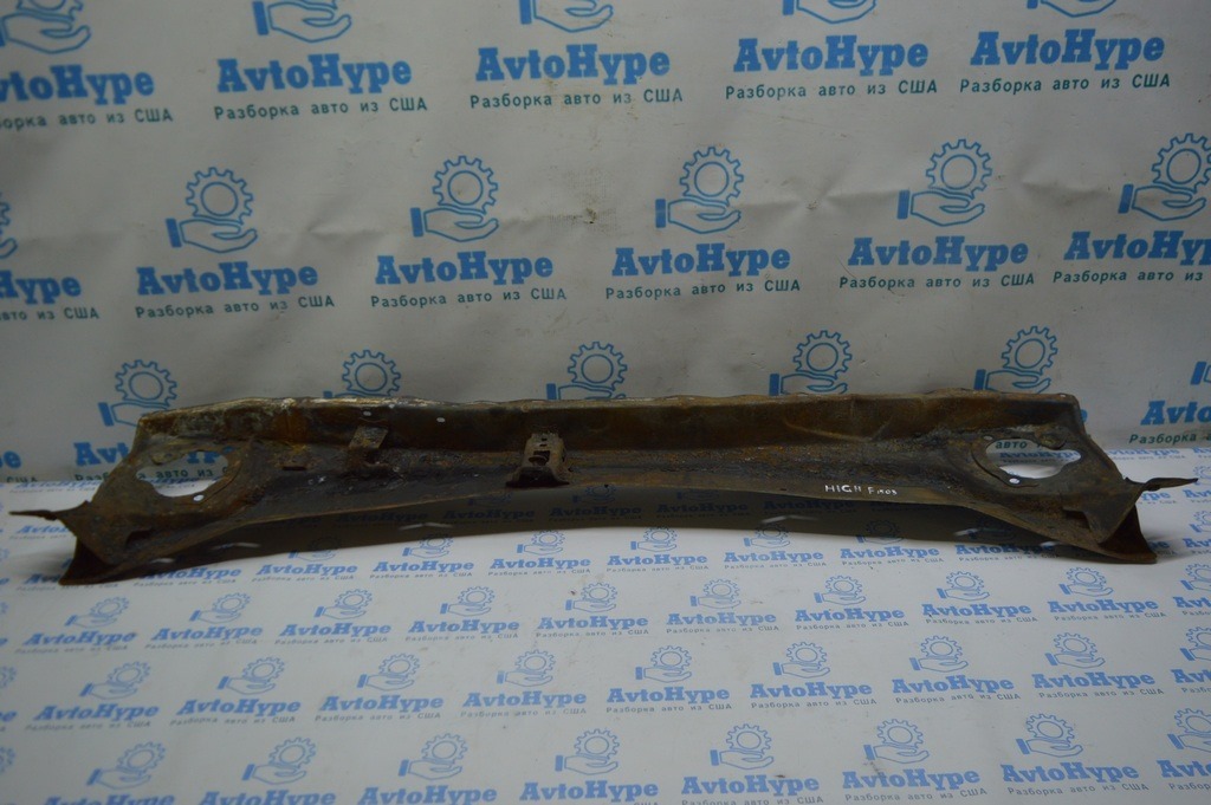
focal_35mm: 27
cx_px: 606
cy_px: 402
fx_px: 907
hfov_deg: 67.4
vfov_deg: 47.9
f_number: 3.5
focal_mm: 18
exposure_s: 1/200
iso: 400
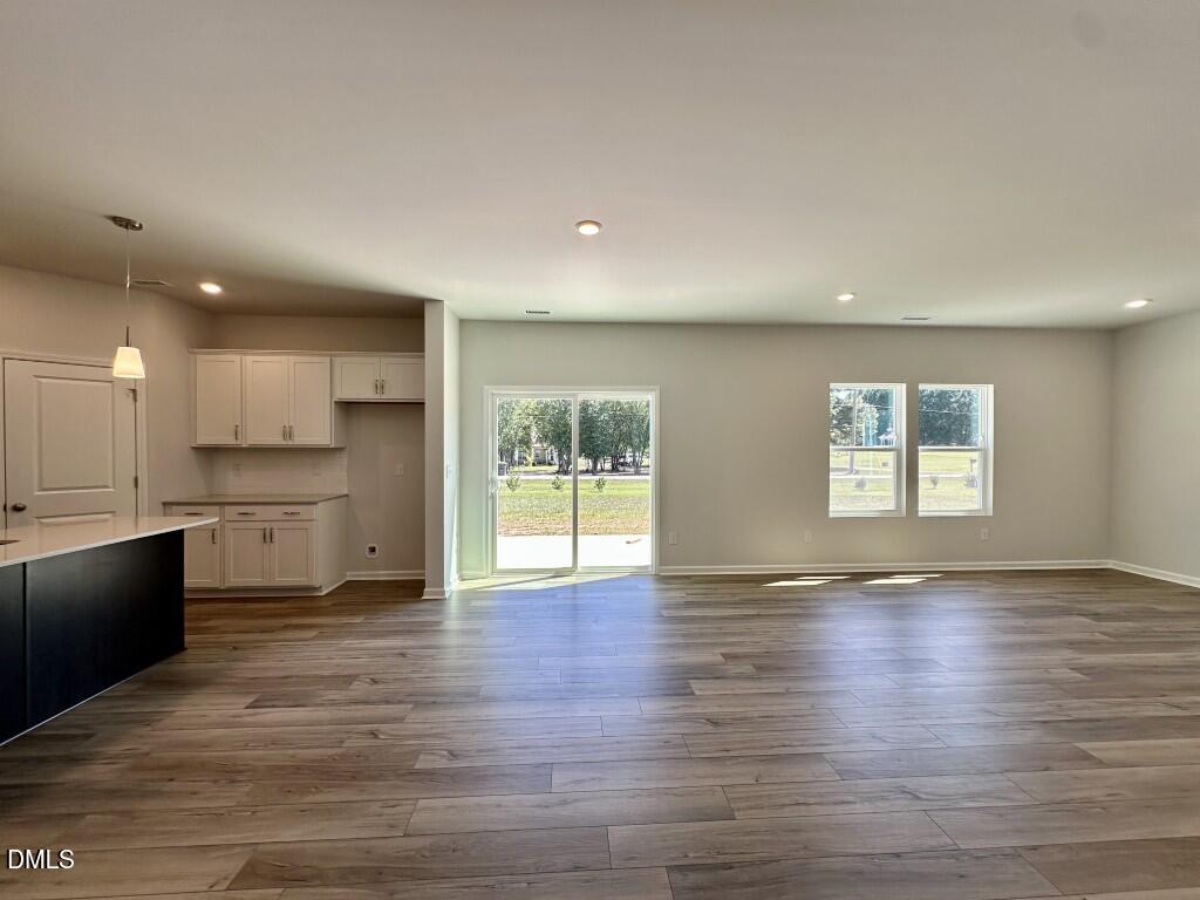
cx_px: 600
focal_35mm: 14
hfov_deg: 102.1
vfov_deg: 85.7
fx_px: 485
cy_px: 450
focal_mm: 2.22
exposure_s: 1/144
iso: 40
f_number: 2.2
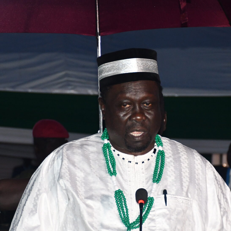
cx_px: 125
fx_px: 1578
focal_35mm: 209
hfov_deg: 8.4
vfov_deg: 8.4
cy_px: 149
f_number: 5
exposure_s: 1/60
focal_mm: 70
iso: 1250
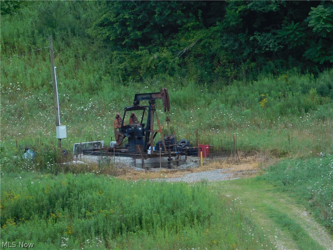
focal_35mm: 369
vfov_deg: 4.0
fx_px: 3550
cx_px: 166
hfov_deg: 5.4
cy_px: 125
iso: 125
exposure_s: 1/125
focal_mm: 65.4
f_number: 5.8
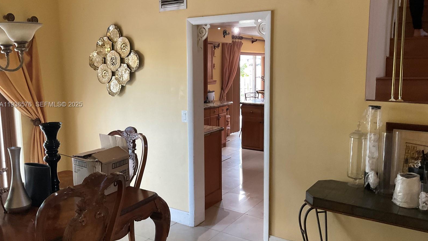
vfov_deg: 36.6
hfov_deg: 61.0
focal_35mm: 32
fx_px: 363
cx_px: 215
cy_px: 105
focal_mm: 3
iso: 160
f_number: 1.8
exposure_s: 1/60
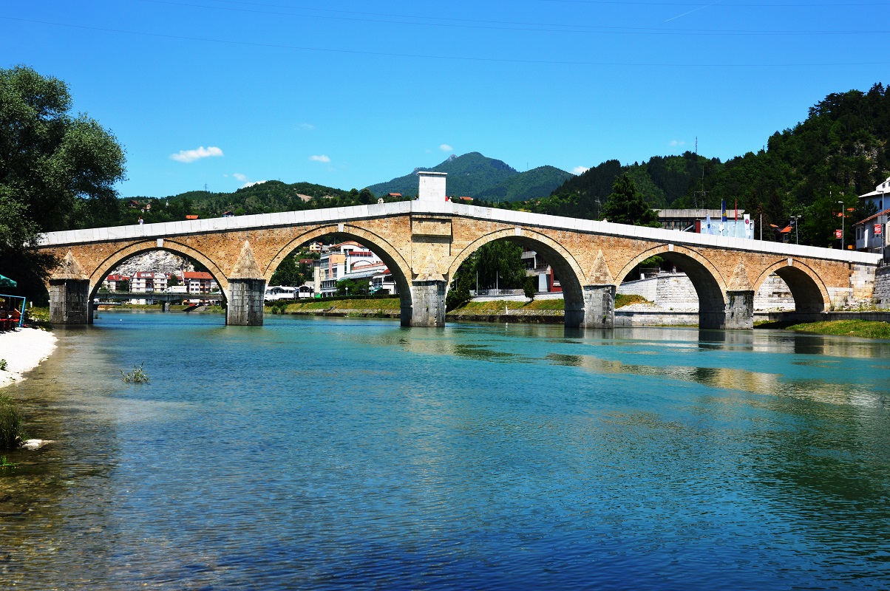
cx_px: 445
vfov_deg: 34.1
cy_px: 296
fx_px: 963
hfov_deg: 49.6
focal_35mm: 39
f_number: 9
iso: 100
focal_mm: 26
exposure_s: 1/320
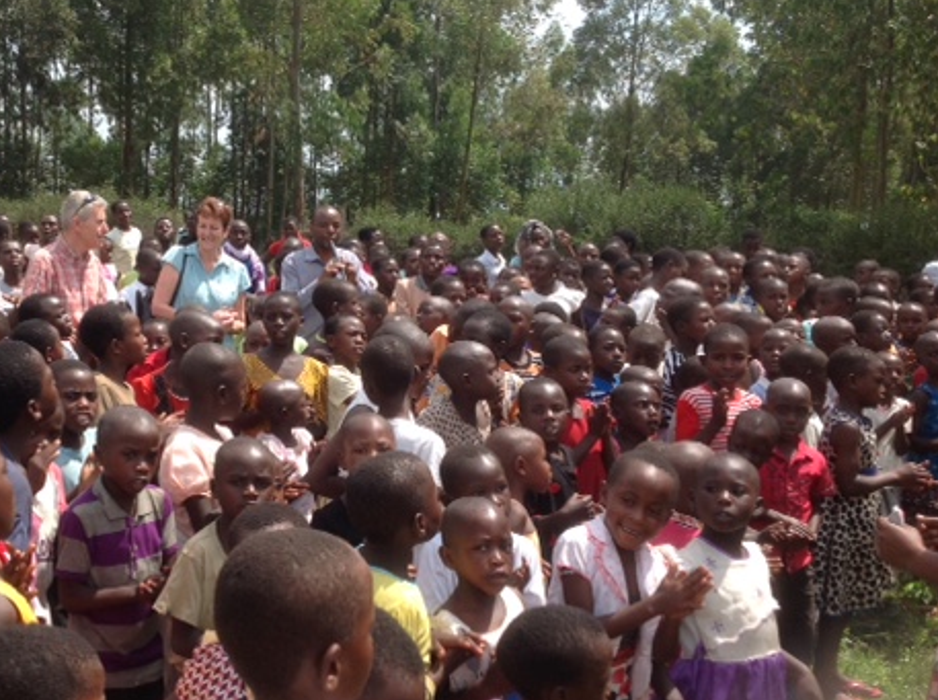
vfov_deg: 29.6
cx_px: 304
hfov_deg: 38.5
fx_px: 1325
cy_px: 351
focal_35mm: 49
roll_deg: -2.8
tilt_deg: -5.0
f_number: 2.4
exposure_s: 1/1043
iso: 50
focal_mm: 4.28
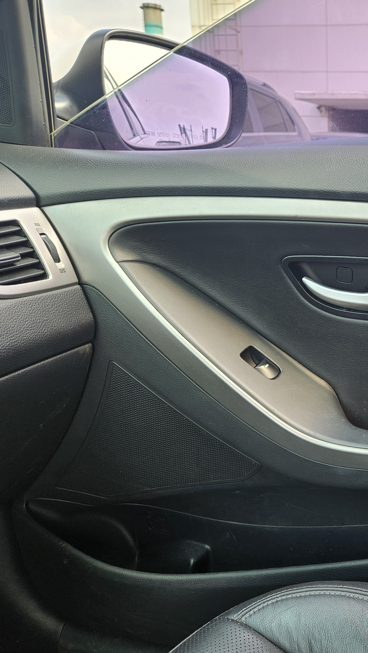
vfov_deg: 58.0
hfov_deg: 30.5
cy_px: 322
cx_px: 417
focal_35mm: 34
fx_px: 590
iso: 32
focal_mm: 5.4
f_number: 1.8
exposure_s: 1/120
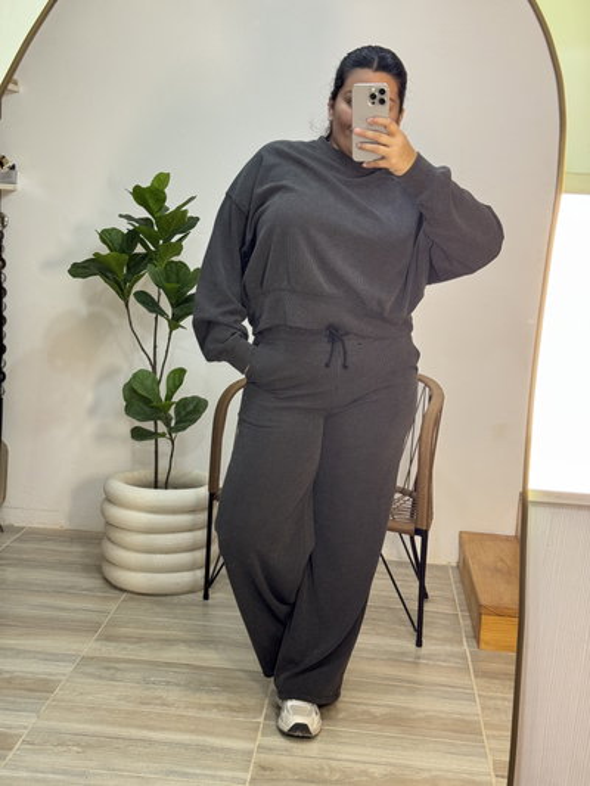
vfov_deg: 39.6
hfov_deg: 30.3
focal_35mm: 48
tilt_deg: -21.3
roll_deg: -1.9
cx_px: 295
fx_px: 1090
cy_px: 393
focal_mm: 6.76
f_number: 1.78
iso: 80
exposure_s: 1/50
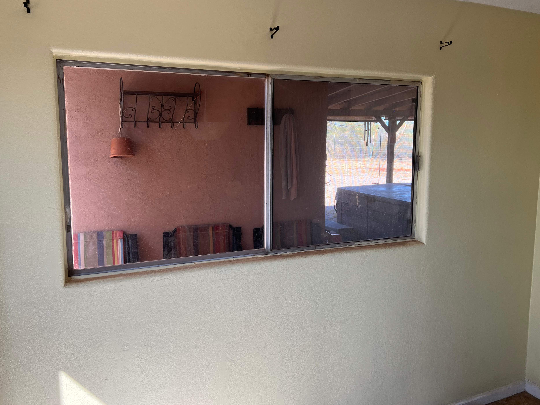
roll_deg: -0.3
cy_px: 188
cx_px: 264
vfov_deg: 49.7
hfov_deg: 63.4
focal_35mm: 28
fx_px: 437
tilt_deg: -2.9
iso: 50
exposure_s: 1/397
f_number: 1.5
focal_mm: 5.7
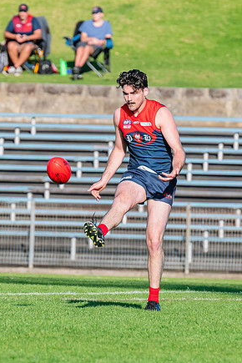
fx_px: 8863
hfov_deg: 1.6
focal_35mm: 879
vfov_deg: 2.3
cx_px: 125
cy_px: 199
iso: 800
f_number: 9
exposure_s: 1/1600
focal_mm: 420
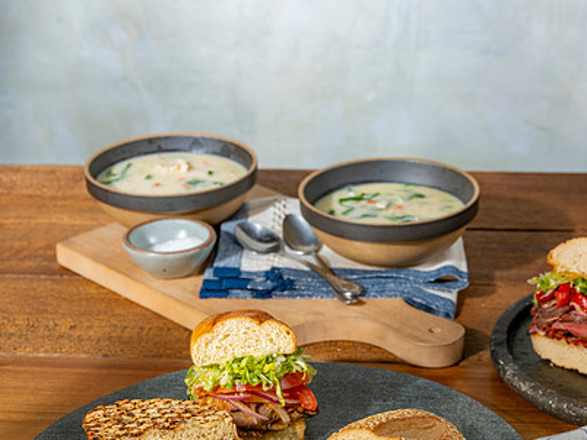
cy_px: 302
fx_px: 1542
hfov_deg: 21.5
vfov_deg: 16.2
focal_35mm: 91
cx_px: 396
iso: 250
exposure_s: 1/50
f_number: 11
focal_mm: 80
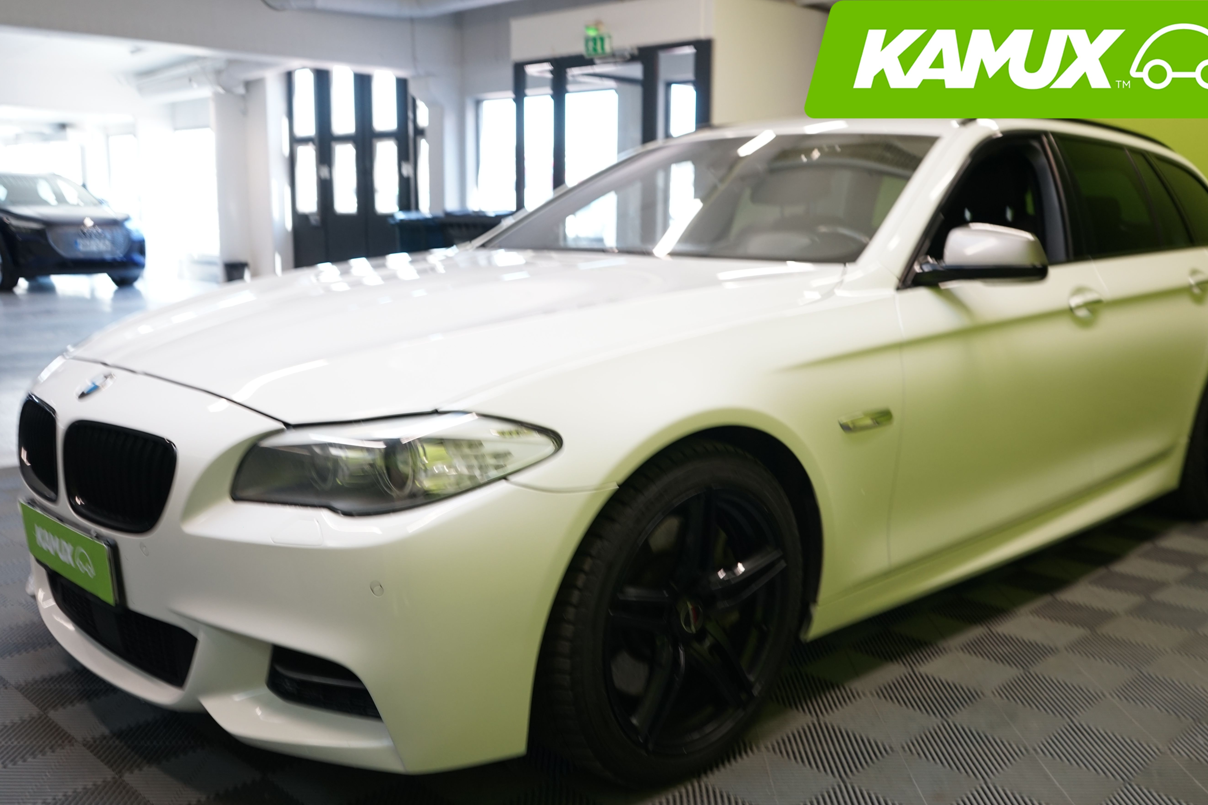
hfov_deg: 57.2
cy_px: 414
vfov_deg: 40.0
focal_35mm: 33
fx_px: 1107
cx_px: 632
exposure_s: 1/30
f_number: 4.5
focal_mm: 29
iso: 640
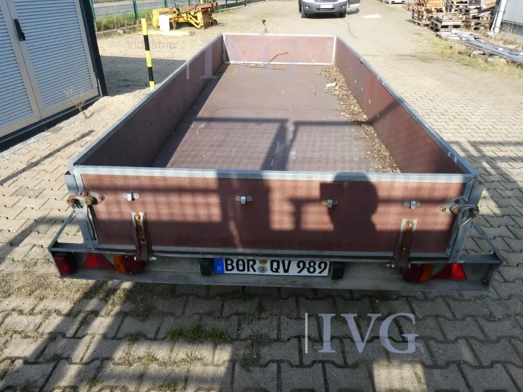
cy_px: 196
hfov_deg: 71.6
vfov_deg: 56.8
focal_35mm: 24
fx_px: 363
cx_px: 262
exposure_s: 1/500
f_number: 3.3
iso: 80
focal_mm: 4.3
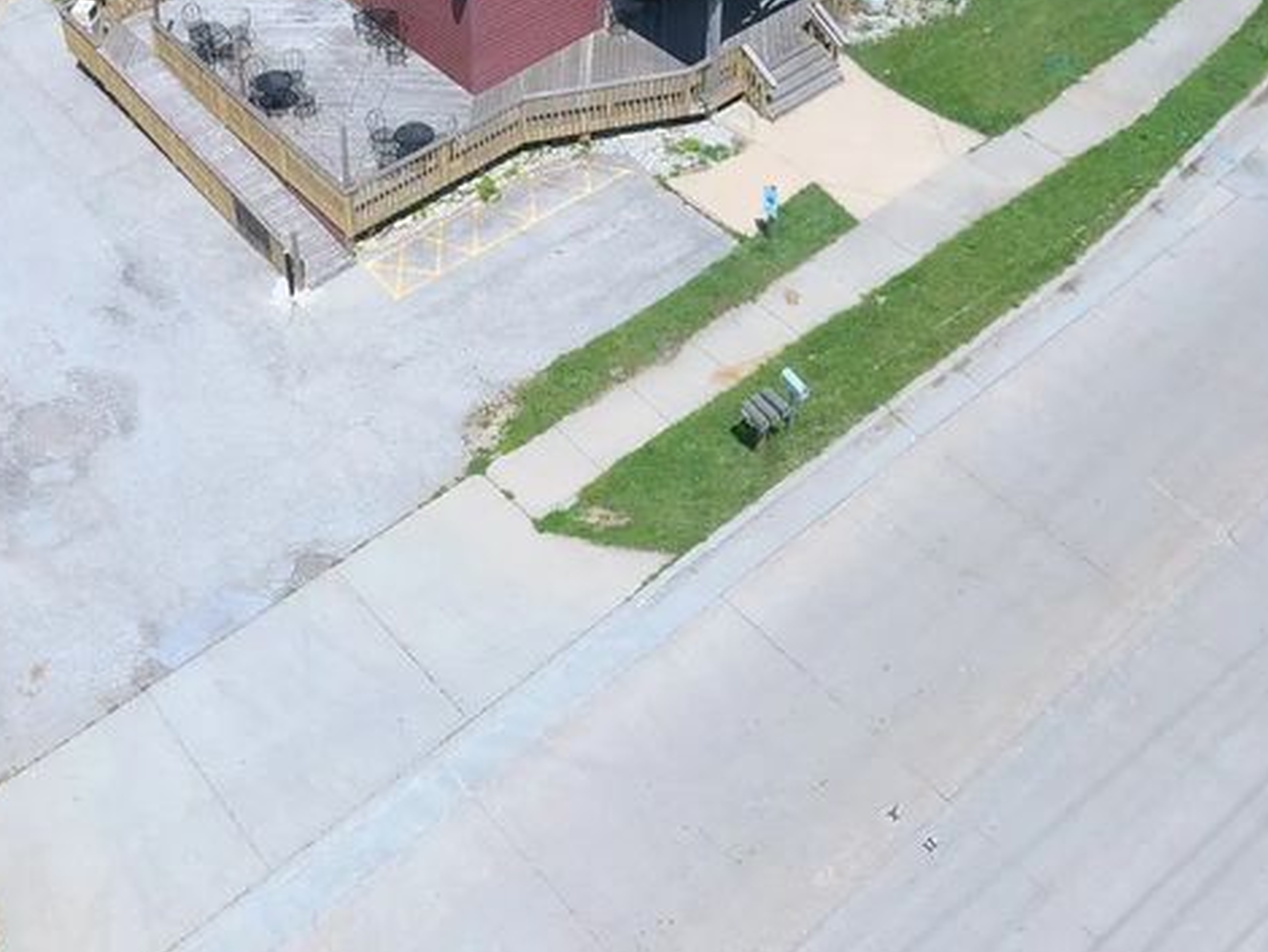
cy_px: -40
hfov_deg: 49.7
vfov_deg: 34.5
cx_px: 483
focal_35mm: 37
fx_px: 1356
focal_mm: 3.15
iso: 100
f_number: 2.8
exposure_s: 1/1414
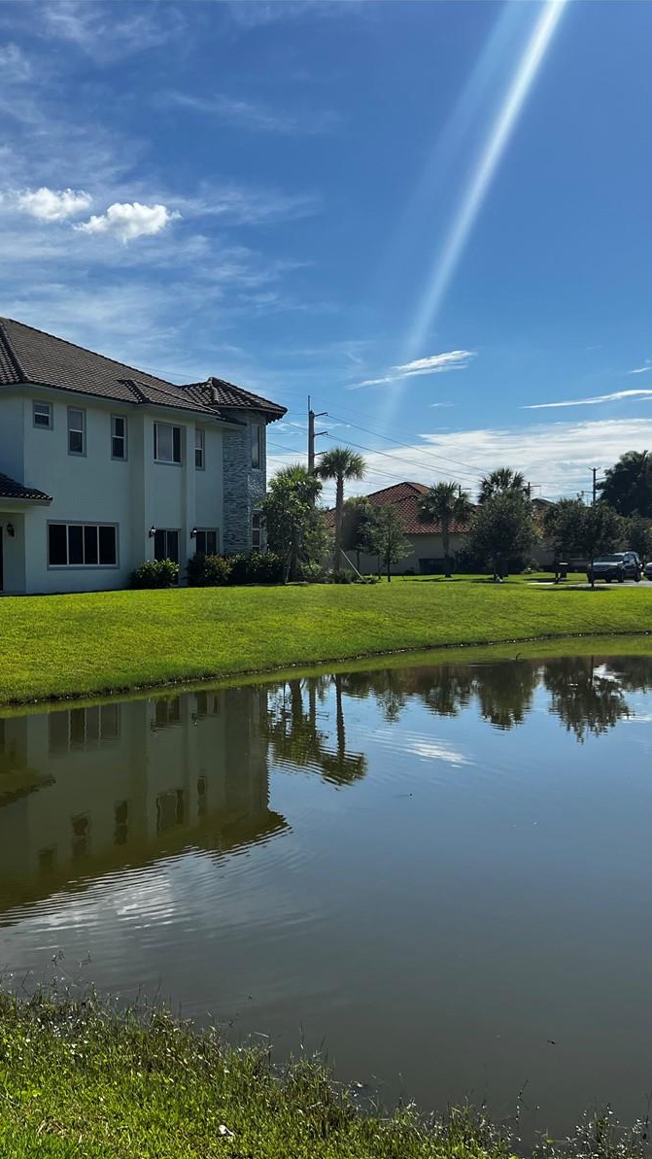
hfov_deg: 30.8
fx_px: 1168
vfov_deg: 52.8
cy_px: 582
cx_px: 189
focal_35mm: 38
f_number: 1.5
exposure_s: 1/6993
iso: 50
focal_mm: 5.7
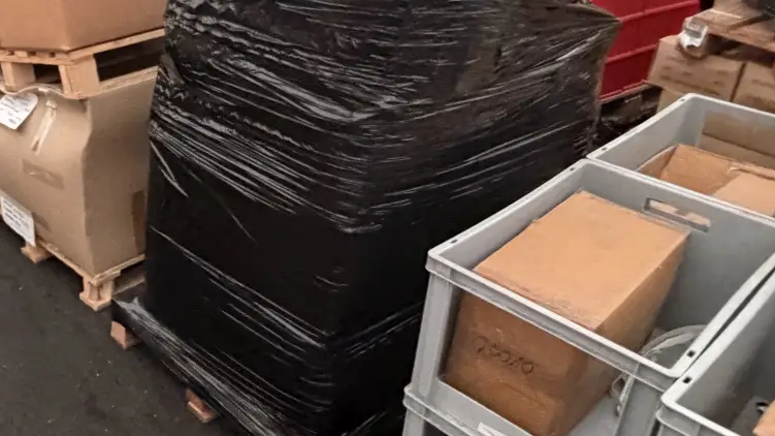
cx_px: 157
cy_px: 124
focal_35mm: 39
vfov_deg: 30.0
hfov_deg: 48.7
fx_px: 801
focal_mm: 2.22
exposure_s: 1/60
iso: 640
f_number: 2.2
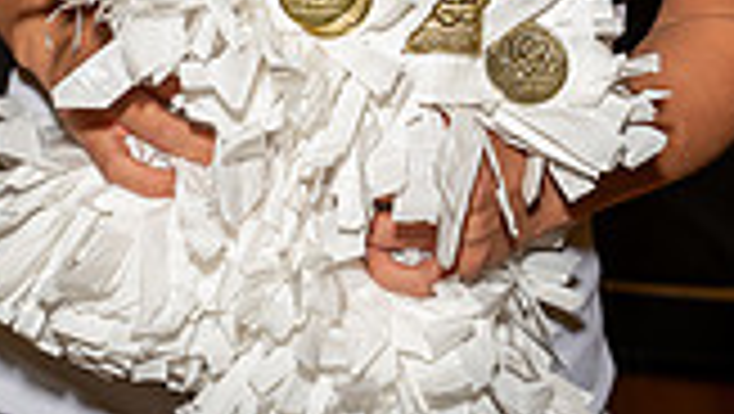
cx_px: 500
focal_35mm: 173
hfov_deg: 12.4
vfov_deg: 6.7
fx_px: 3370
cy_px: -585
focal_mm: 60
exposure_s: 1/250
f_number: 6.3
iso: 800
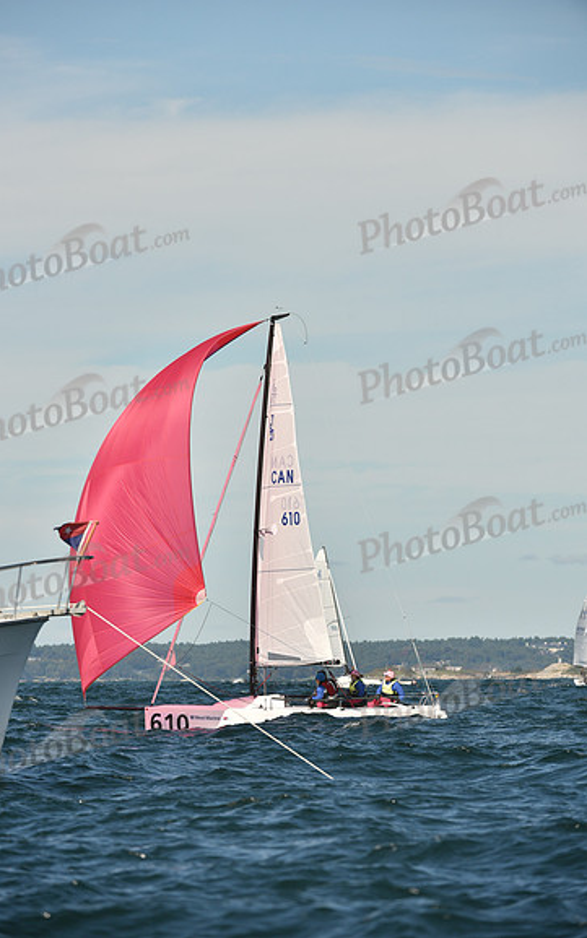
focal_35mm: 246
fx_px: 6292
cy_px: 470
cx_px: 274
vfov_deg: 8.5
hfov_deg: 5.3
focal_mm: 240
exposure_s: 1/1250
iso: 250
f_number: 7.1
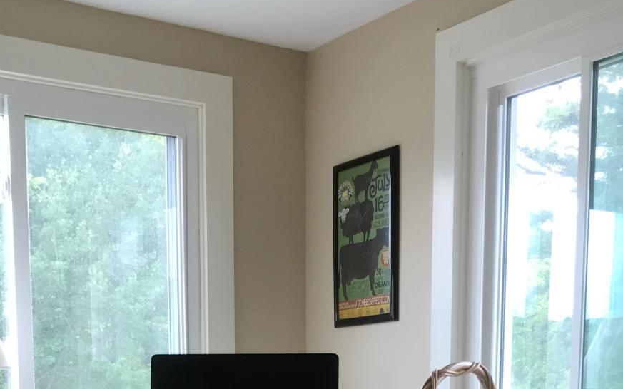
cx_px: 376
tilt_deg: -7.0
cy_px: 588
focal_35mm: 68
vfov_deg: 17.2
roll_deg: +0.0
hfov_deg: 30.1
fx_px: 1155
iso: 40
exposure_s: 1/120
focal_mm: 3.99
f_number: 1.8
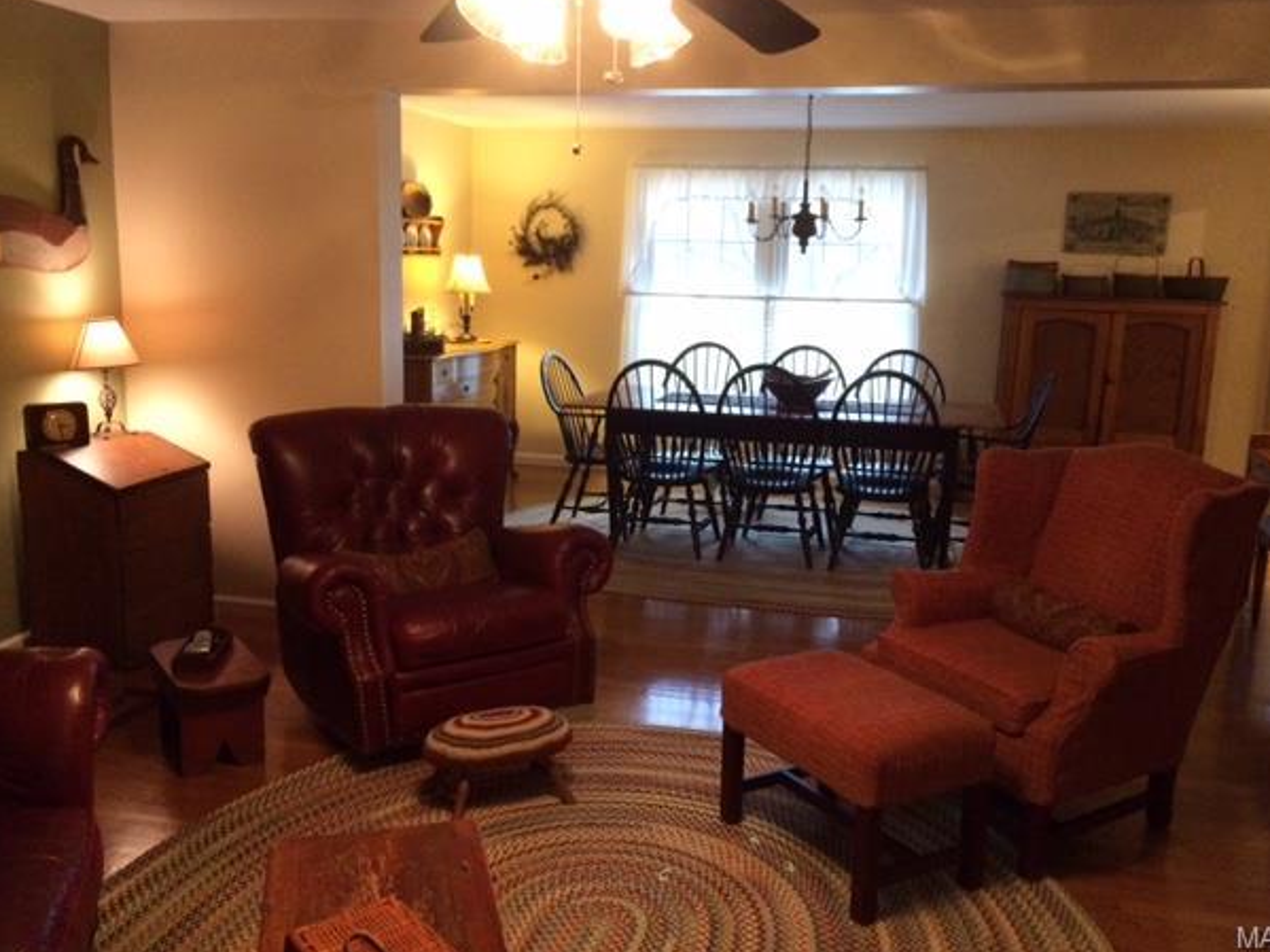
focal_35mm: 31
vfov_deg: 45.4
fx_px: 1137
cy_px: 449
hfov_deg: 58.3
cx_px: 657
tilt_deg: -9.5
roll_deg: -0.7
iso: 320
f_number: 2.2
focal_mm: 4.15
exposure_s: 1/30
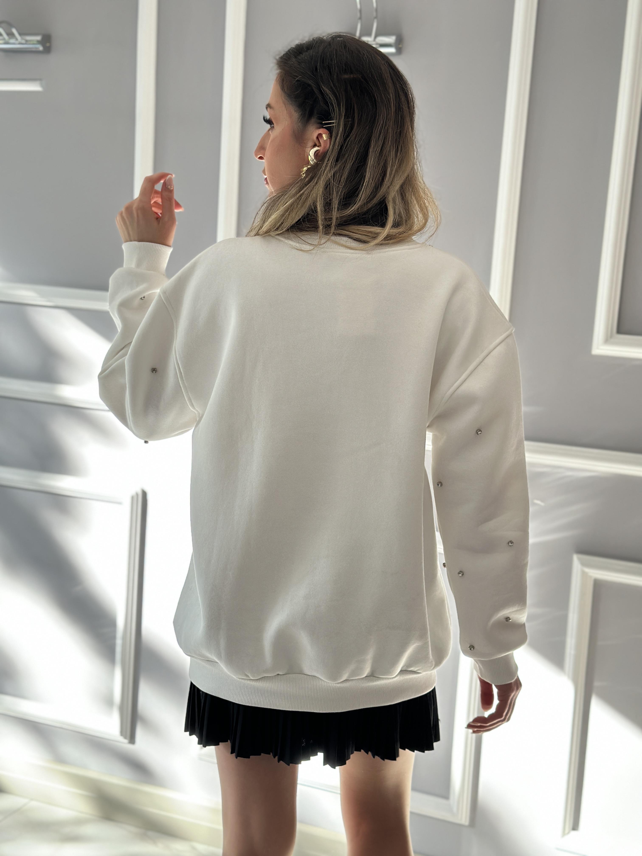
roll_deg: -3.8
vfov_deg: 39.7
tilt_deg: -9.0
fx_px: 1187
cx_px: 321
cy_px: 428
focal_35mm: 48
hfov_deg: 30.3
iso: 80
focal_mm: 6.86
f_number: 1.78
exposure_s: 1/274
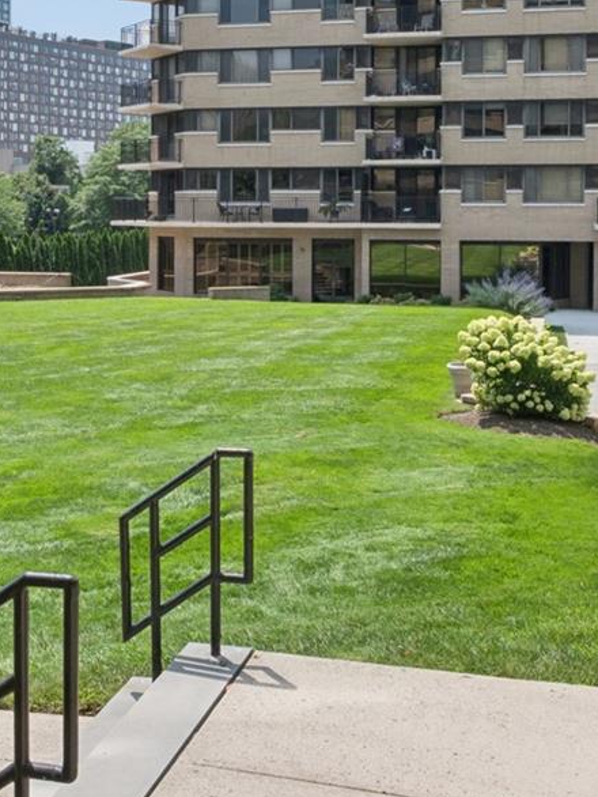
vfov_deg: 39.8
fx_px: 1082
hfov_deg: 30.9
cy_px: 249
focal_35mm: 47
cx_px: 275
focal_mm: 14
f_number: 11
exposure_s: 1/320
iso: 200
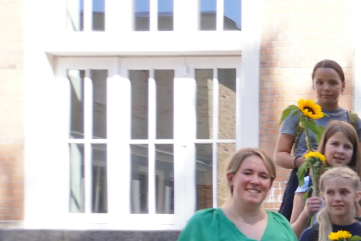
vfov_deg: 15.6
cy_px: 303
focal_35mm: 84
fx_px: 843
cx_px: 620
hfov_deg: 19.3
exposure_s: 1/160
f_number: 4
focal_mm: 16
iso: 125
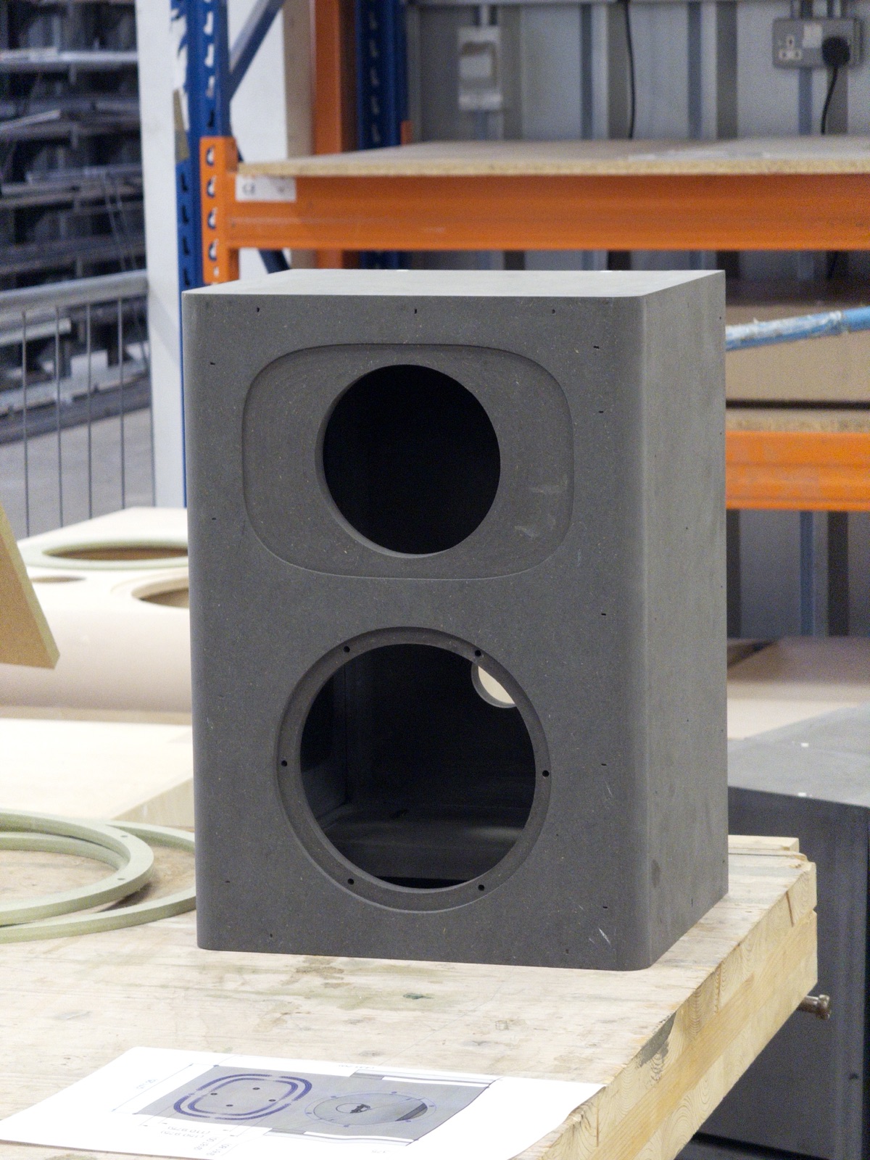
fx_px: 4021
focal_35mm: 120
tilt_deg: -6.6
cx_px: 435
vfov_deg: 16.4
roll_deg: +0.1
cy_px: 580
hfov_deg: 12.3
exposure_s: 1/50
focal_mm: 15.66
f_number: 2.8
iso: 200
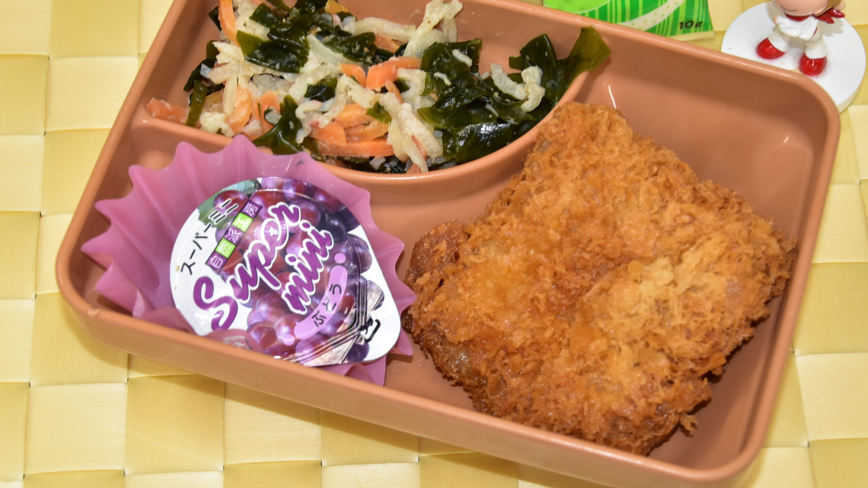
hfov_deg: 22.4
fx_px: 2187
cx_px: 475
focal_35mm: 95
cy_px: 180
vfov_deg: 12.7
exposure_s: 1/60
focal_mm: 46
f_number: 4.8
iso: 400
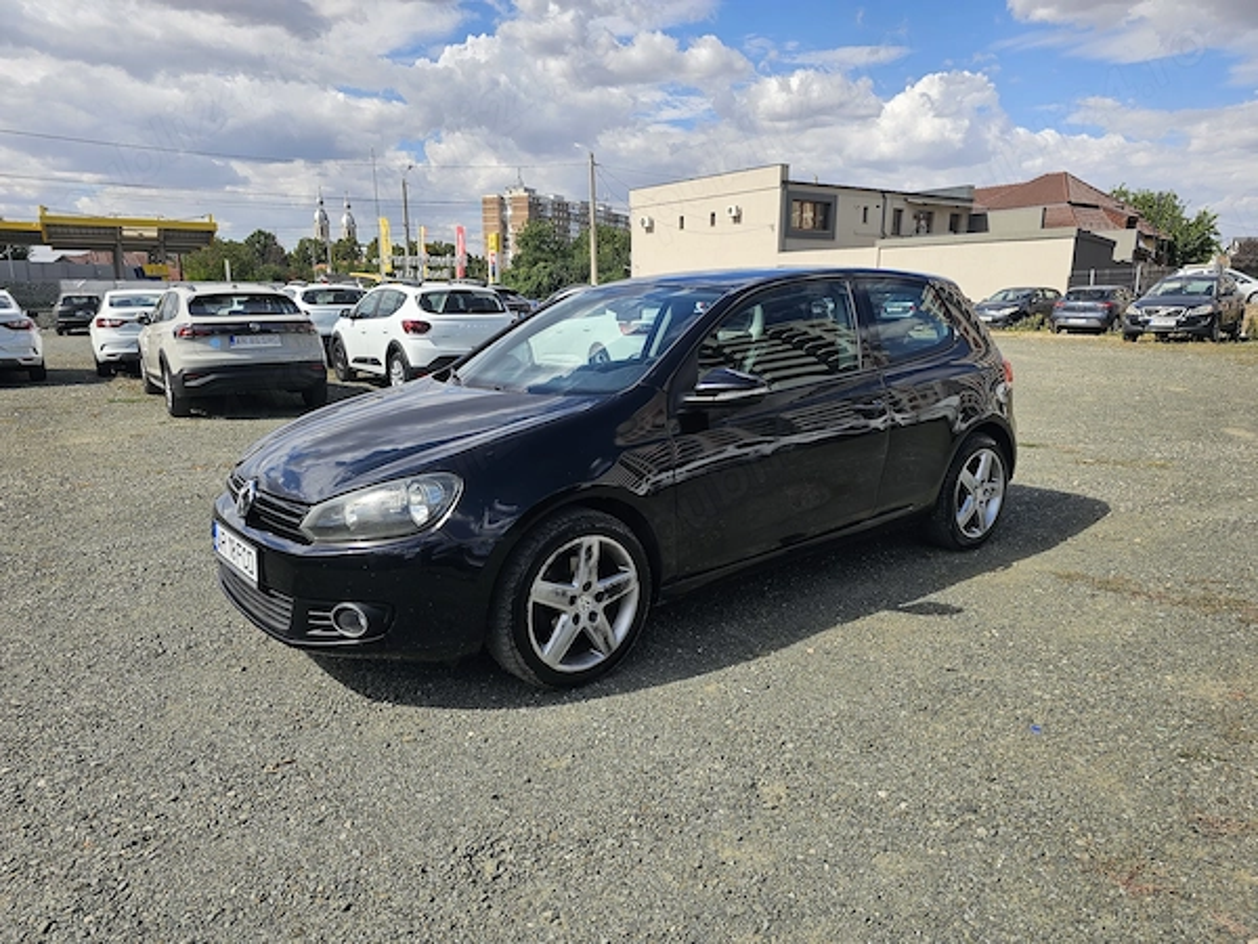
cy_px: 472
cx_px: 629
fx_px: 836
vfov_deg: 58.9
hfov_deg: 73.9
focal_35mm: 23
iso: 10
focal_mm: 6.3
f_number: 1.7
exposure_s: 1/628
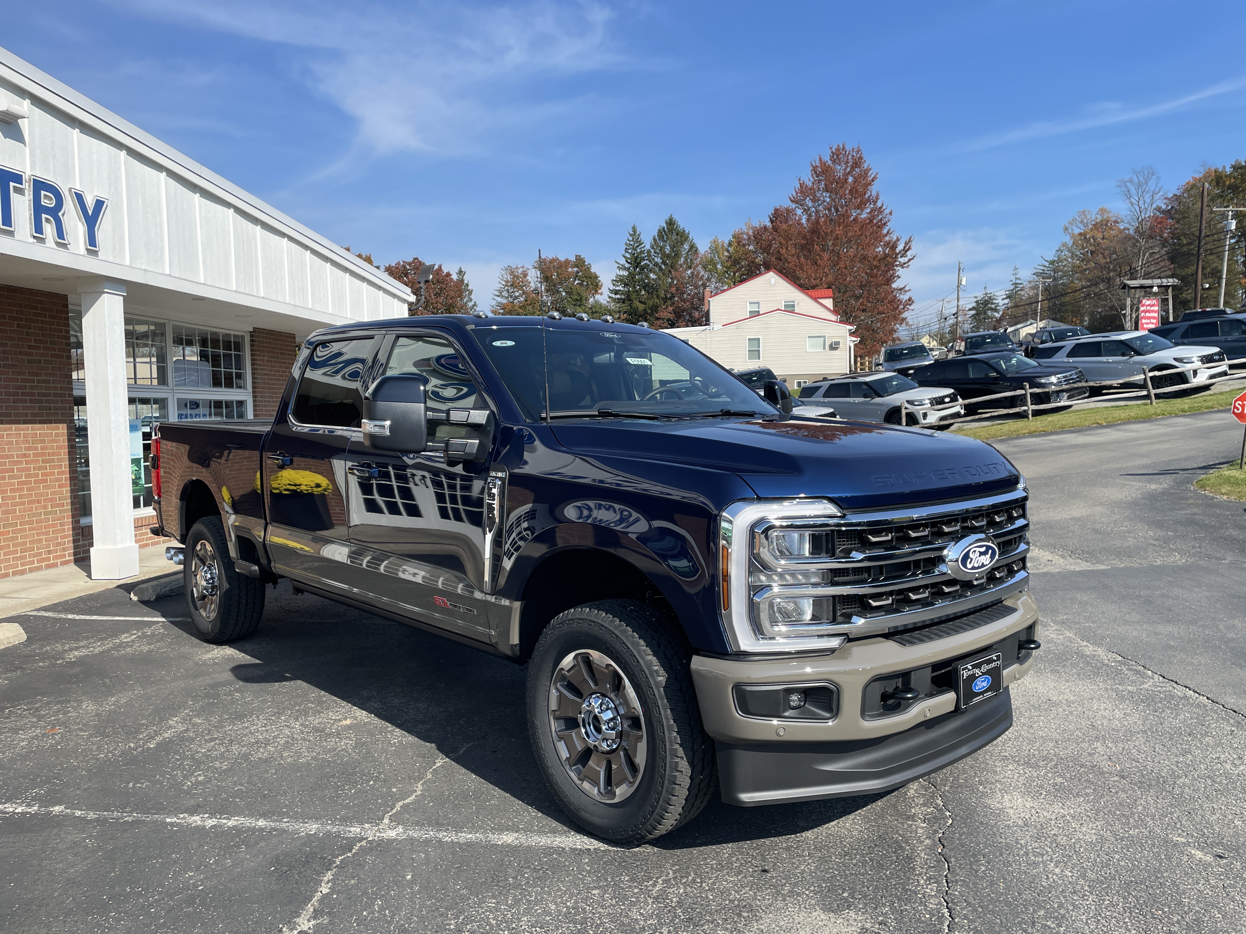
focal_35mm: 26
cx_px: 623
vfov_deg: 53.1
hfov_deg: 67.3
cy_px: 467
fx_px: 936
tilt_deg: -2.9
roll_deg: +2.5
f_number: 1.6
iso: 32
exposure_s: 1/2618
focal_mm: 4.2
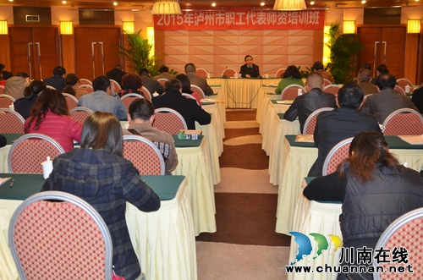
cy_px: 140
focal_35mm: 42
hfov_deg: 46.5
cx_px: 212
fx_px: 492
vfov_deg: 31.7
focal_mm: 28
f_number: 4.8
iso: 640
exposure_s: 1/60
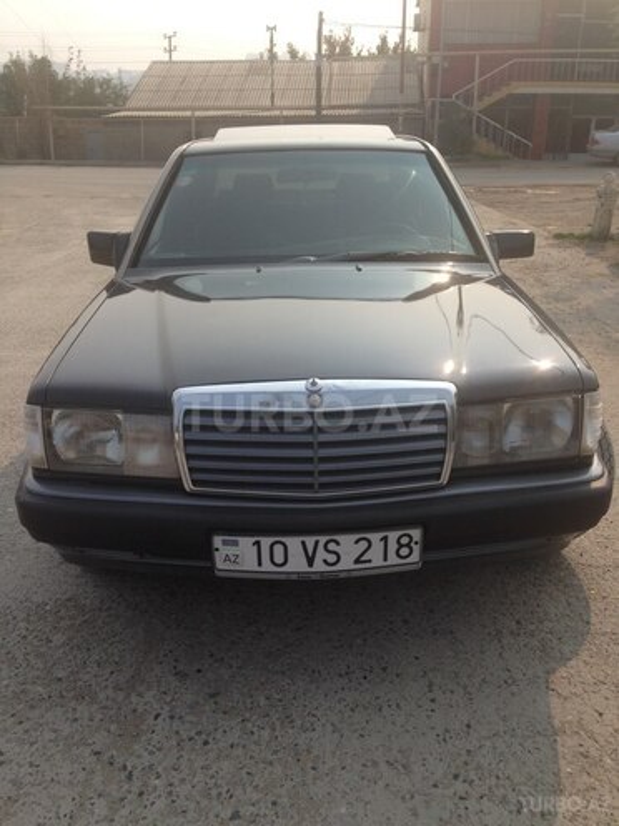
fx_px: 787
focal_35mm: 33
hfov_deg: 42.9
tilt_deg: -18.2
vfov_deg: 55.4
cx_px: 310
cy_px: 413
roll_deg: -0.4
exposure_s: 1/1323
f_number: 2.4
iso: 50
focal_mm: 4.12
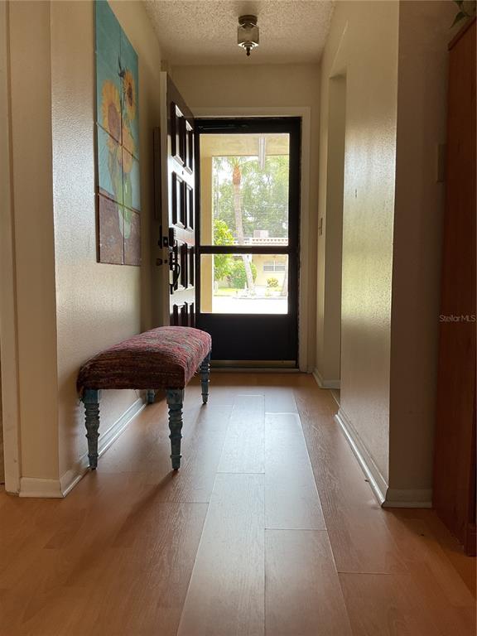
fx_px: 533
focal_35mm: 29
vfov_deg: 61.7
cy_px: 318
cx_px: 238
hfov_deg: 48.2
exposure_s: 1/120
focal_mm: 3
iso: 50
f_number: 1.8
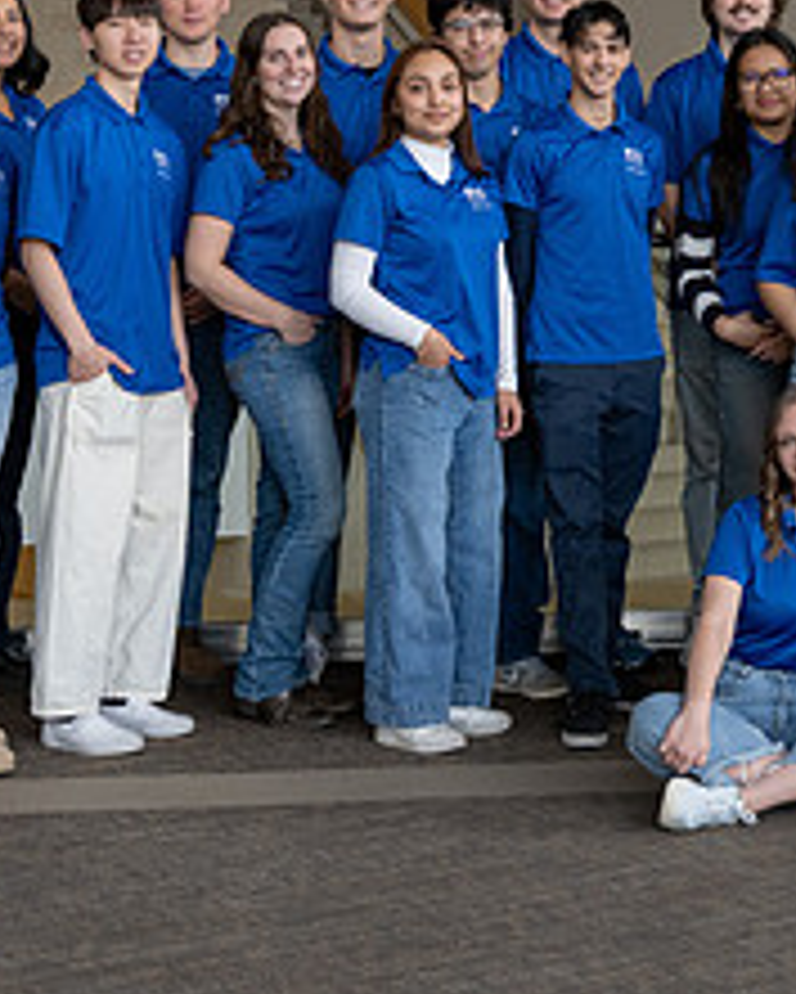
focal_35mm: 100
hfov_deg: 15.1
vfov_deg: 18.8
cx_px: 842
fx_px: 2943
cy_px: 96
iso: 200
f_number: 5
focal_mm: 28.5
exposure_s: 1/125
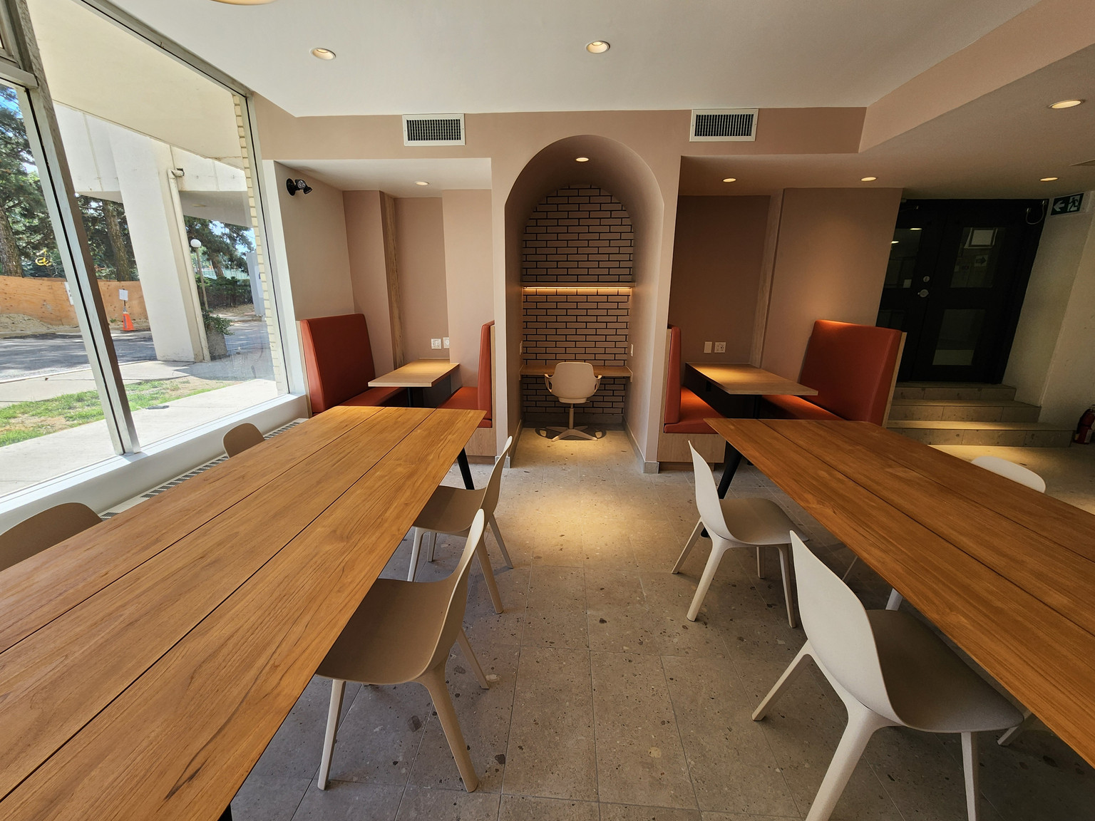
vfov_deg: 89.9
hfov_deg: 106.2
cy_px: 410
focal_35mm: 13
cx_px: 548
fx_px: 411
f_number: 2.2
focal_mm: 2.2
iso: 50
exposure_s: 1/296
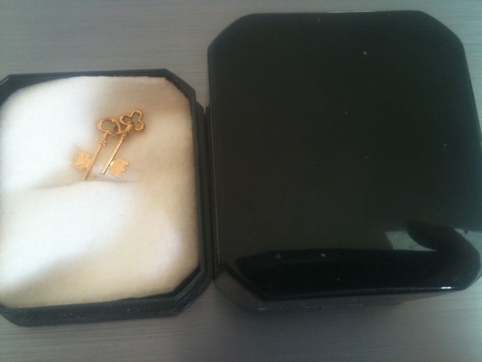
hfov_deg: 52.6
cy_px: 181
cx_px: 241
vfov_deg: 40.7
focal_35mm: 35
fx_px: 487
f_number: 2.8
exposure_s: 1/24
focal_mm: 3.85
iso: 64
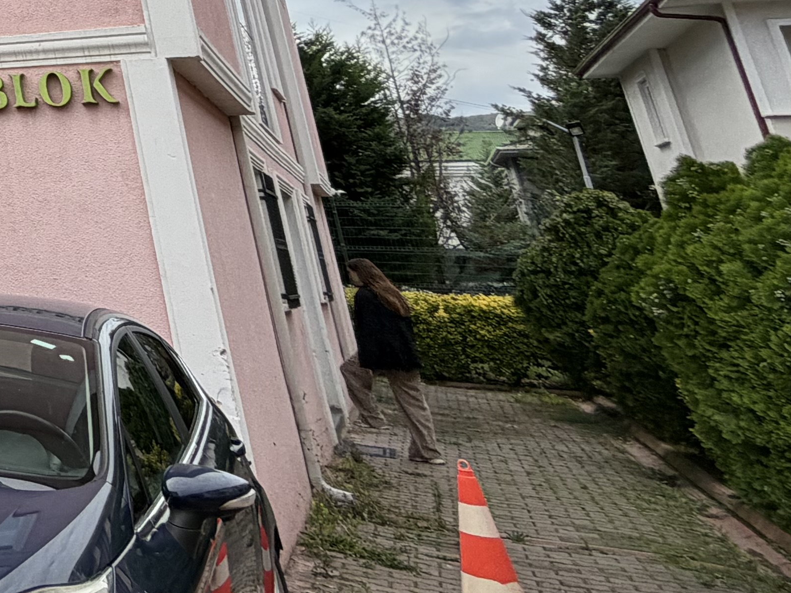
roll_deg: -1.6
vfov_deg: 25.4
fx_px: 1143
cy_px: -160
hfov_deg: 22.6
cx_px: -616
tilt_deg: +20.5
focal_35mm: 50
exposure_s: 1/502
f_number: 2.2
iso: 50
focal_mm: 2.22
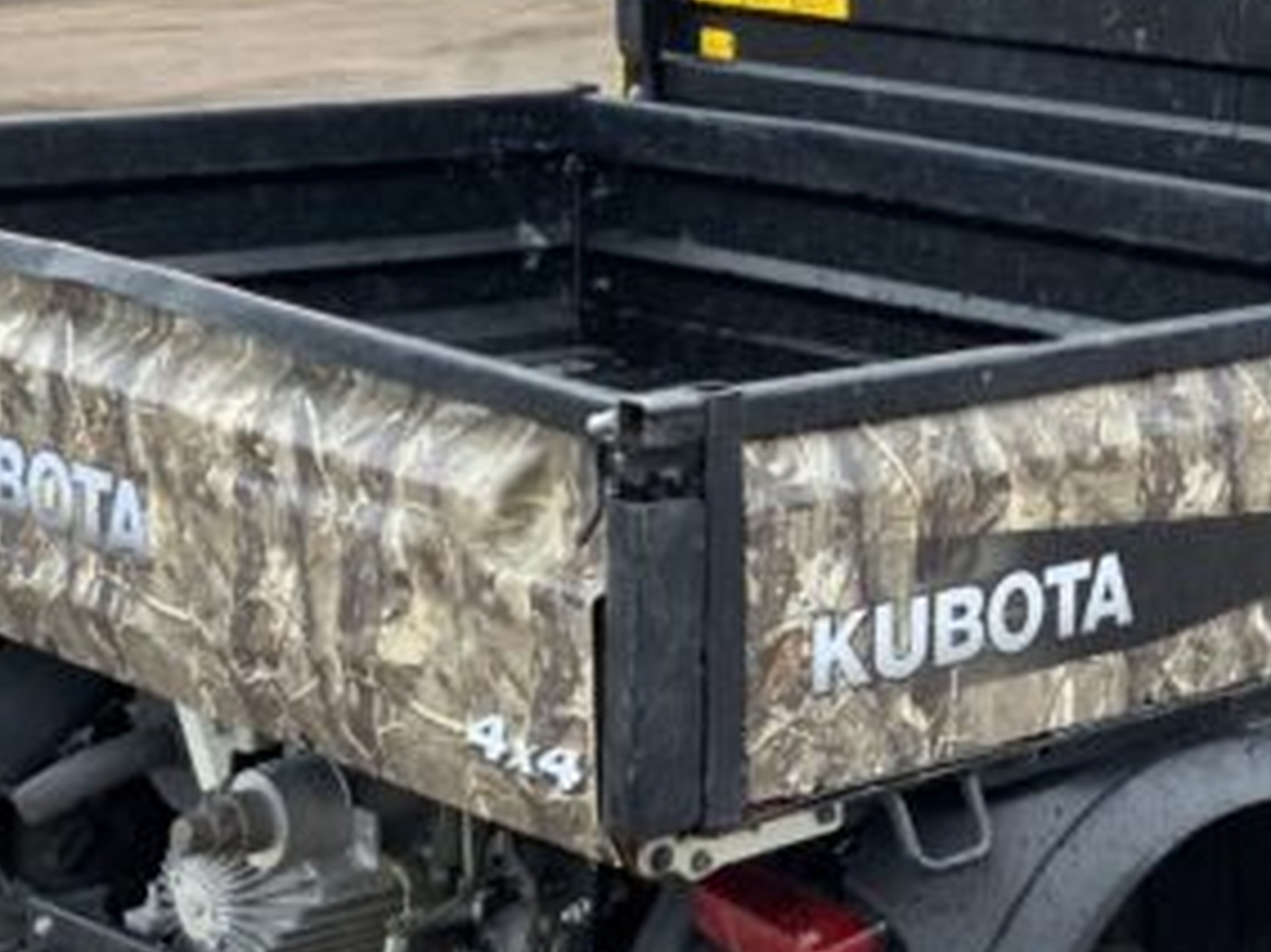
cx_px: 1316
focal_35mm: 105
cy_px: 436
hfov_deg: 18.2
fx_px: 3854
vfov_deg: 14.1
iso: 16
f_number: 1.8
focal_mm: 3
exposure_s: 1/184
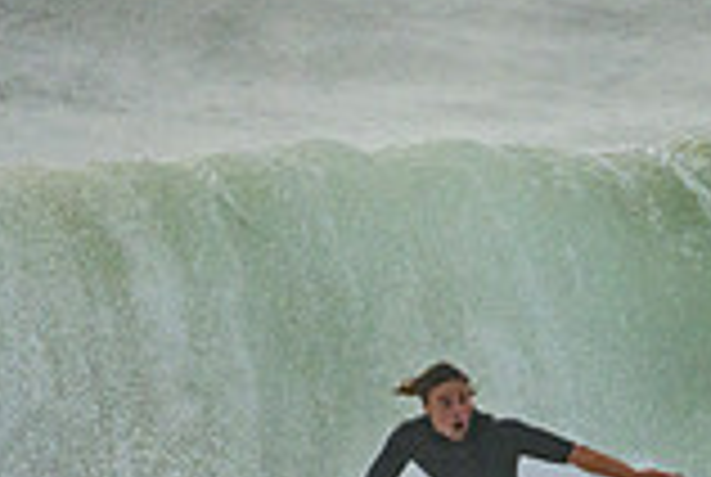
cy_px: 592
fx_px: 58015
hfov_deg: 0.7
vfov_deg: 0.5
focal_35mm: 2932
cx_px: 382
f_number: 11
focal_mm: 800
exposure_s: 1/2500
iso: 1100
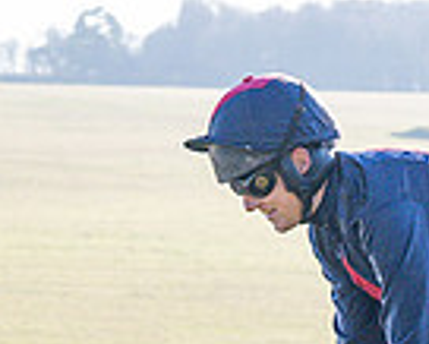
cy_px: 763
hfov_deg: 4.3
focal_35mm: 442
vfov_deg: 3.5
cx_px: 1030
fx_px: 5616
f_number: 4
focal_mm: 50
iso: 640
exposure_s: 1/1000
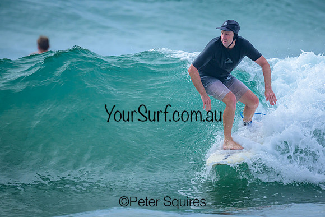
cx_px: 186
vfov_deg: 1.4
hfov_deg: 2.1
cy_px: 86
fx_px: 8707
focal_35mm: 964
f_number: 6.3
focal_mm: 800
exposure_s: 1/3200
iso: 640
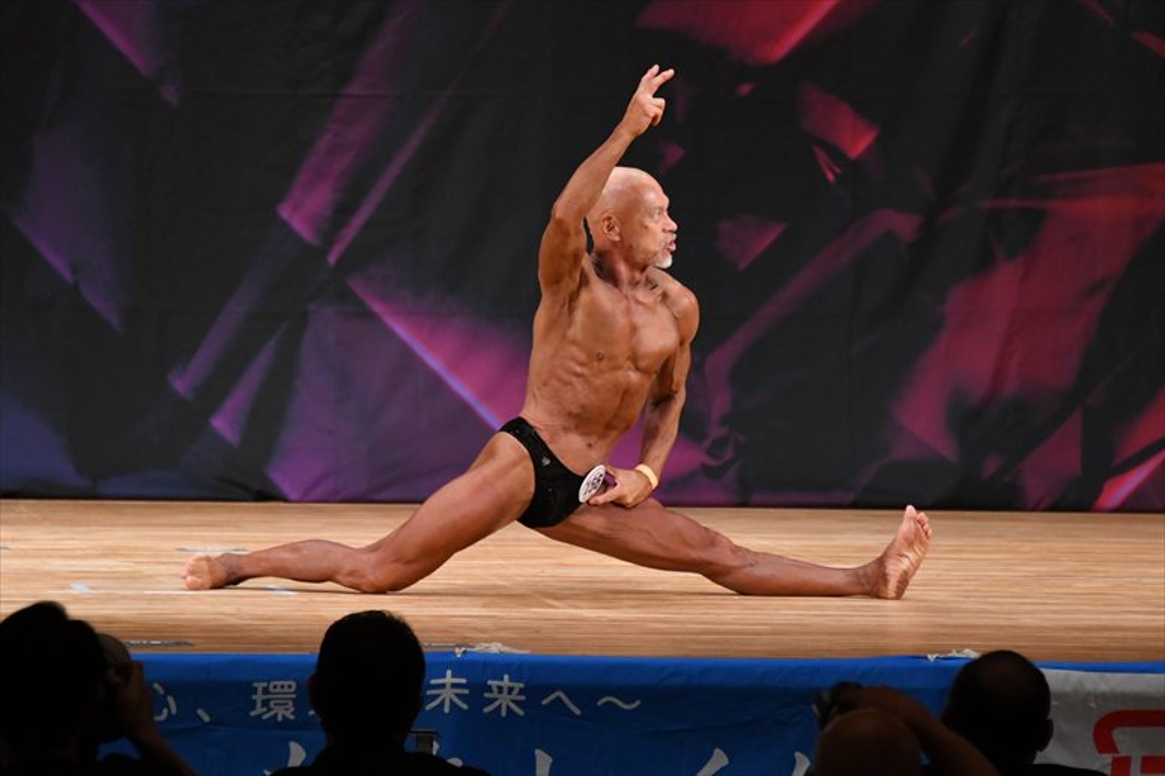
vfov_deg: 4.6
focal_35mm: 300
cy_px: 388
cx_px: 582
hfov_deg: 6.9
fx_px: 9704
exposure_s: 1/400
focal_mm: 200
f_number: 5.6
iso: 3200
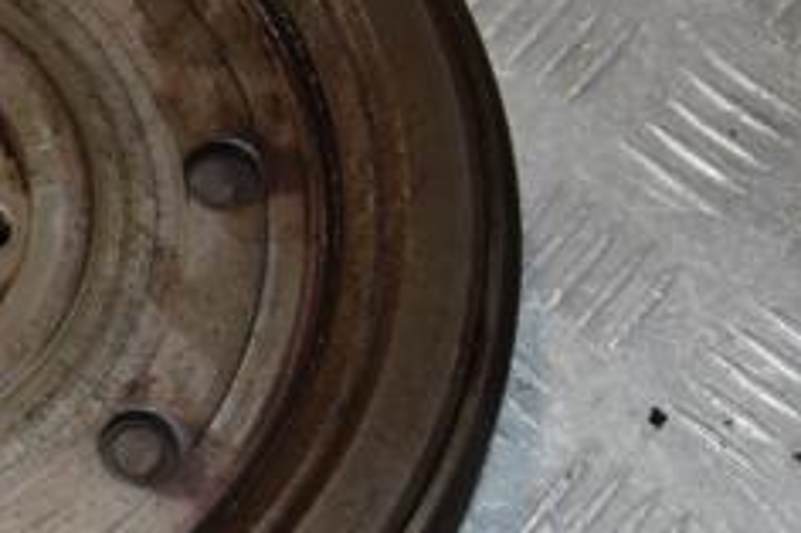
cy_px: 289
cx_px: -210
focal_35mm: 122
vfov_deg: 11.2
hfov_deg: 16.0
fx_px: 2713
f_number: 7.1
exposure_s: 1/200
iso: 800
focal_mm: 32
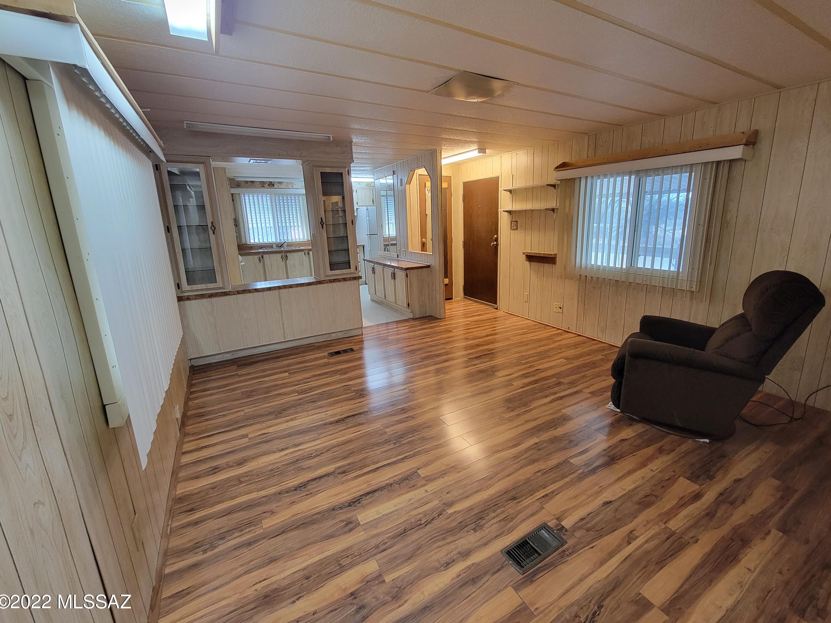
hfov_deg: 101.9
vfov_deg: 85.6
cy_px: 297
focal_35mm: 14
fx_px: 336
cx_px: 442
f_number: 2.2
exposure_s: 1/60
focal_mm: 2.2
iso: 400
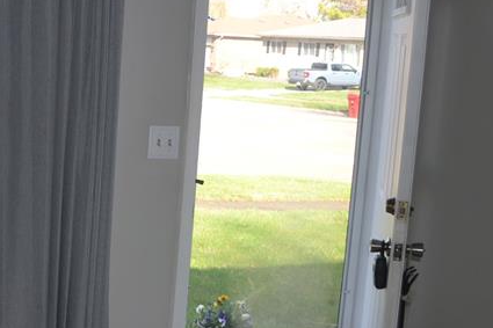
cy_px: 143
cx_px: -20
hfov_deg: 28.7
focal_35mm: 65
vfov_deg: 20.9
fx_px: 890
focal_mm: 18
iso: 100
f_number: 4
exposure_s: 1/160
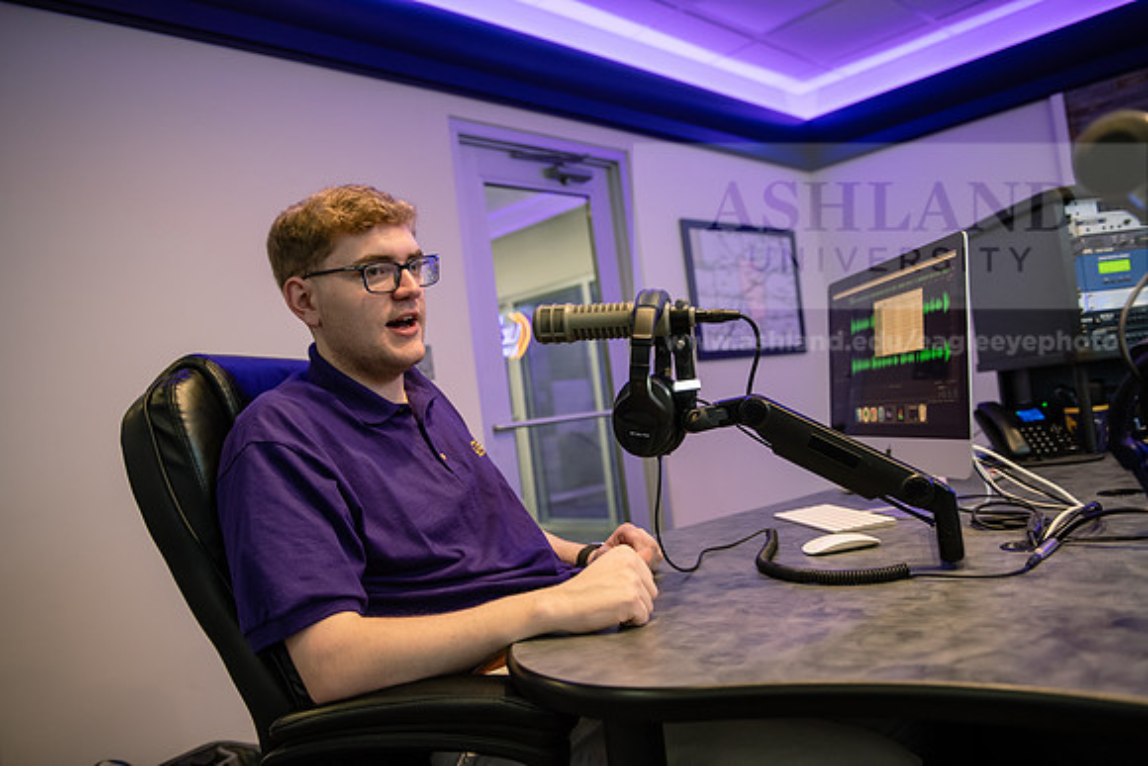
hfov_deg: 65.5
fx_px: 893
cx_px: 574
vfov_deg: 46.4
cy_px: 383
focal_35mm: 28
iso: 1000
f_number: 2.8
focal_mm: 28
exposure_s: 1/60
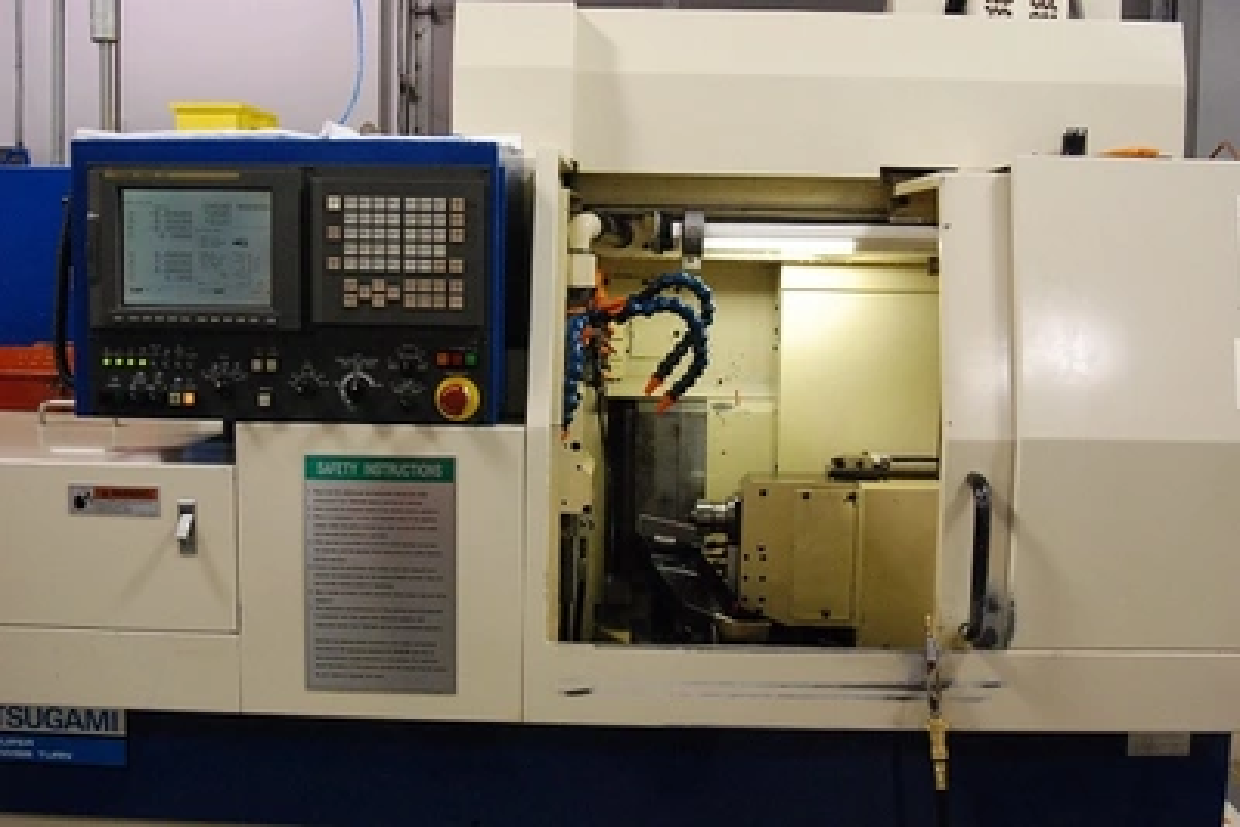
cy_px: 414
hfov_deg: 46.4
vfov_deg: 31.9
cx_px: 620
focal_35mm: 42
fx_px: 1447
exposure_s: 1/125
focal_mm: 28
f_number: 5.6
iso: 1600
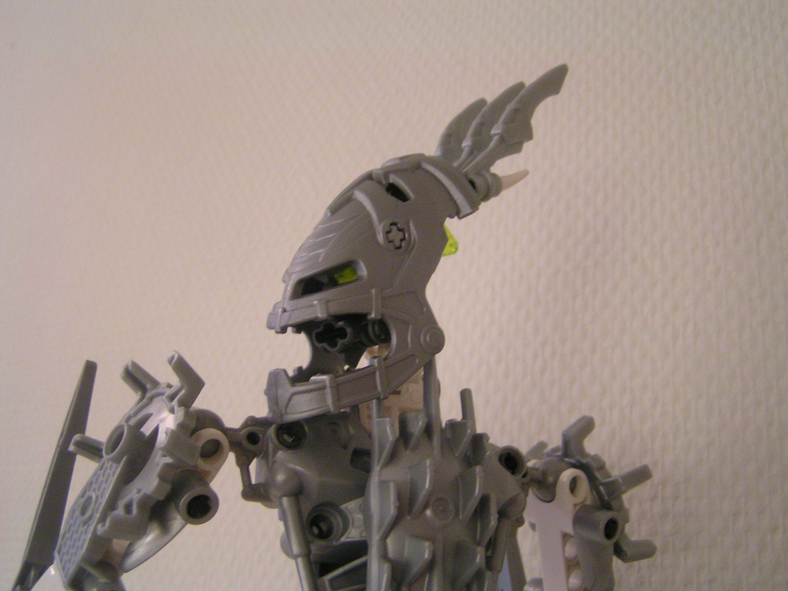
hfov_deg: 49.0
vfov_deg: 37.7
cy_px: 296
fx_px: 865
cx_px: 394
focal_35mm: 38
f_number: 2.8
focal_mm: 5.8
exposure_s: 1/15
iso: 200
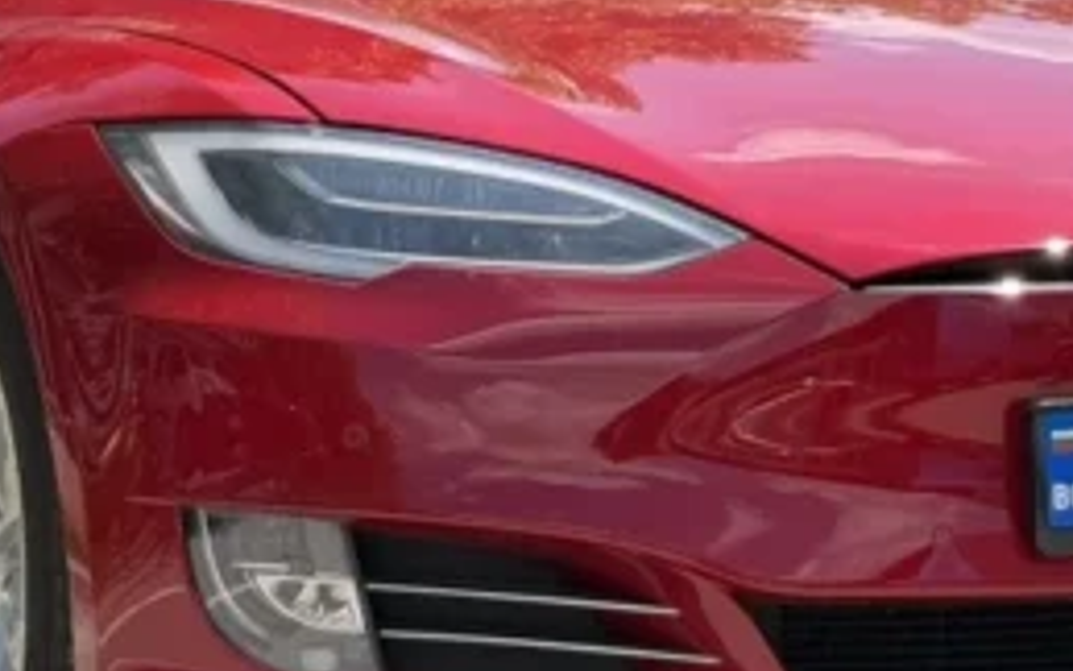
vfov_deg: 8.7
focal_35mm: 151
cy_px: 195
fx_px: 4417
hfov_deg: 13.9
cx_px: 539
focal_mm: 6.76
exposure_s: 1/2415
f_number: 1.78
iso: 64
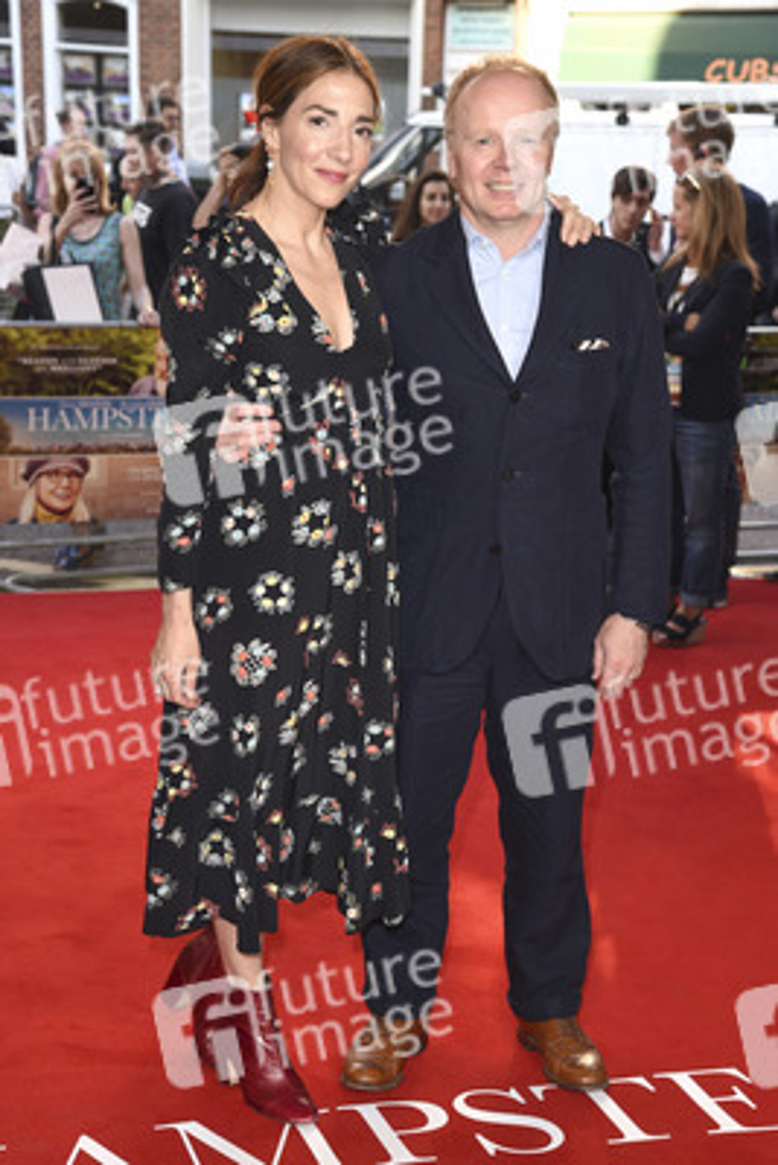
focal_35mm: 58
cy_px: 582
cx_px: 389
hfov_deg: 23.4
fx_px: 1878
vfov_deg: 34.5
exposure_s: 1/250
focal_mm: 58
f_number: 5.6
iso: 800
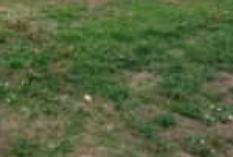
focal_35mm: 48
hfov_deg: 40.3
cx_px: 70
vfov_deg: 27.4
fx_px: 312
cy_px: 20
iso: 160
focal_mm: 12
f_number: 5.6
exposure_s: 1/125
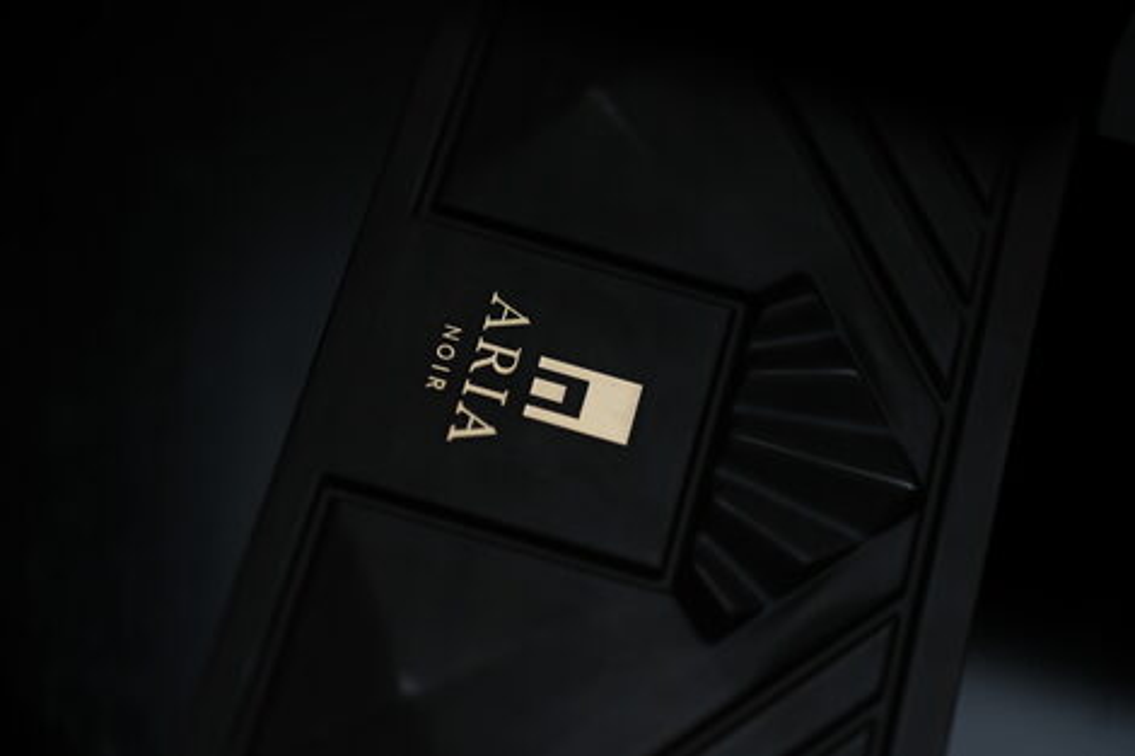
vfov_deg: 16.2
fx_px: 2647
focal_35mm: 84
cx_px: 568
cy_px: 378
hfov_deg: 24.2
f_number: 1.2
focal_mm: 56
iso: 125
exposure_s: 1/8000
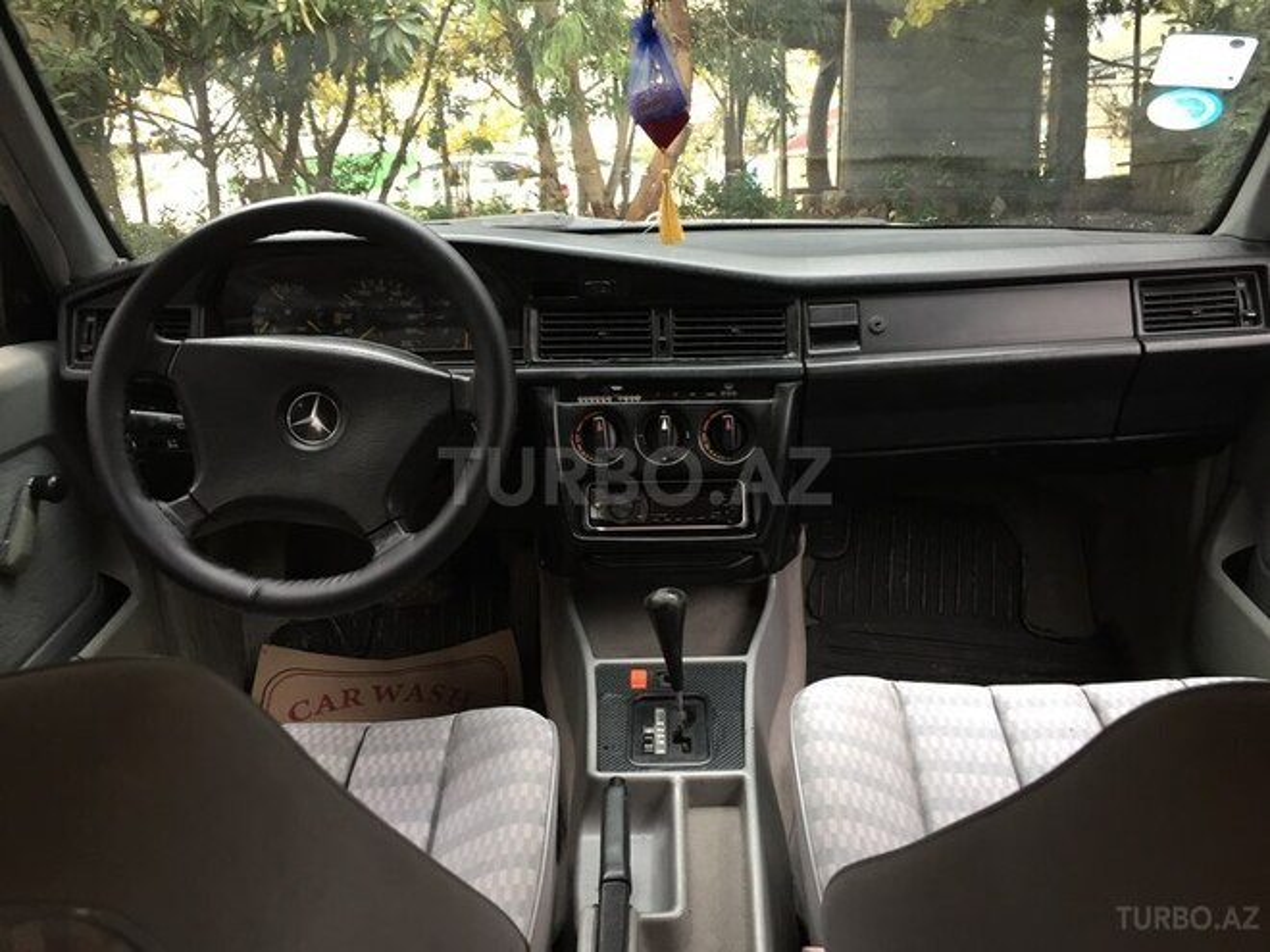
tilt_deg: -12.1
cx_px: 635
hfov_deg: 61.7
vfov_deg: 48.2
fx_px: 1064
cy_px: 476
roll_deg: +3.2
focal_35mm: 29
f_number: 2.2
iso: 100
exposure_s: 1/33
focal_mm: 4.15
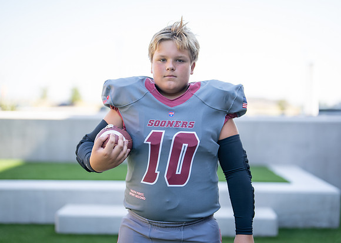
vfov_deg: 25.1
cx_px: 168
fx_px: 546
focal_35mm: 56
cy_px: 124
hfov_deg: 34.7
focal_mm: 50
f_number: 1.2
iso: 100
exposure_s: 1/1600
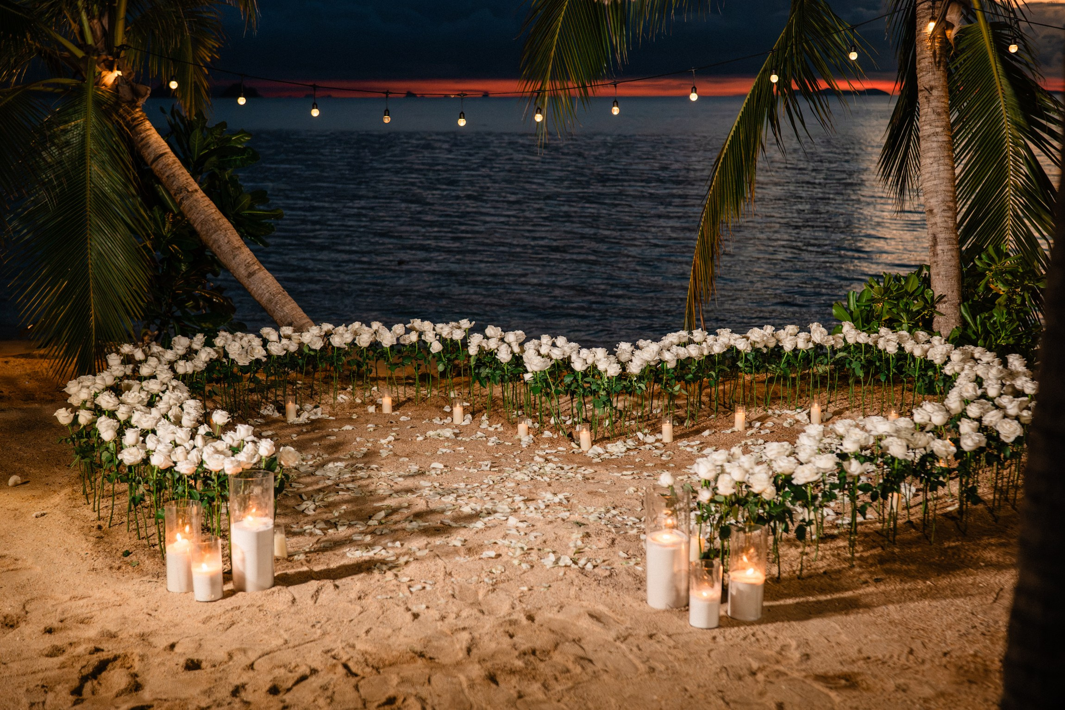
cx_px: 532
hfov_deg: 39.5
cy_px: 355
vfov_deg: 26.9
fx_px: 1485
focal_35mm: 50
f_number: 3.2
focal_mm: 50
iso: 6400
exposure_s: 1/400
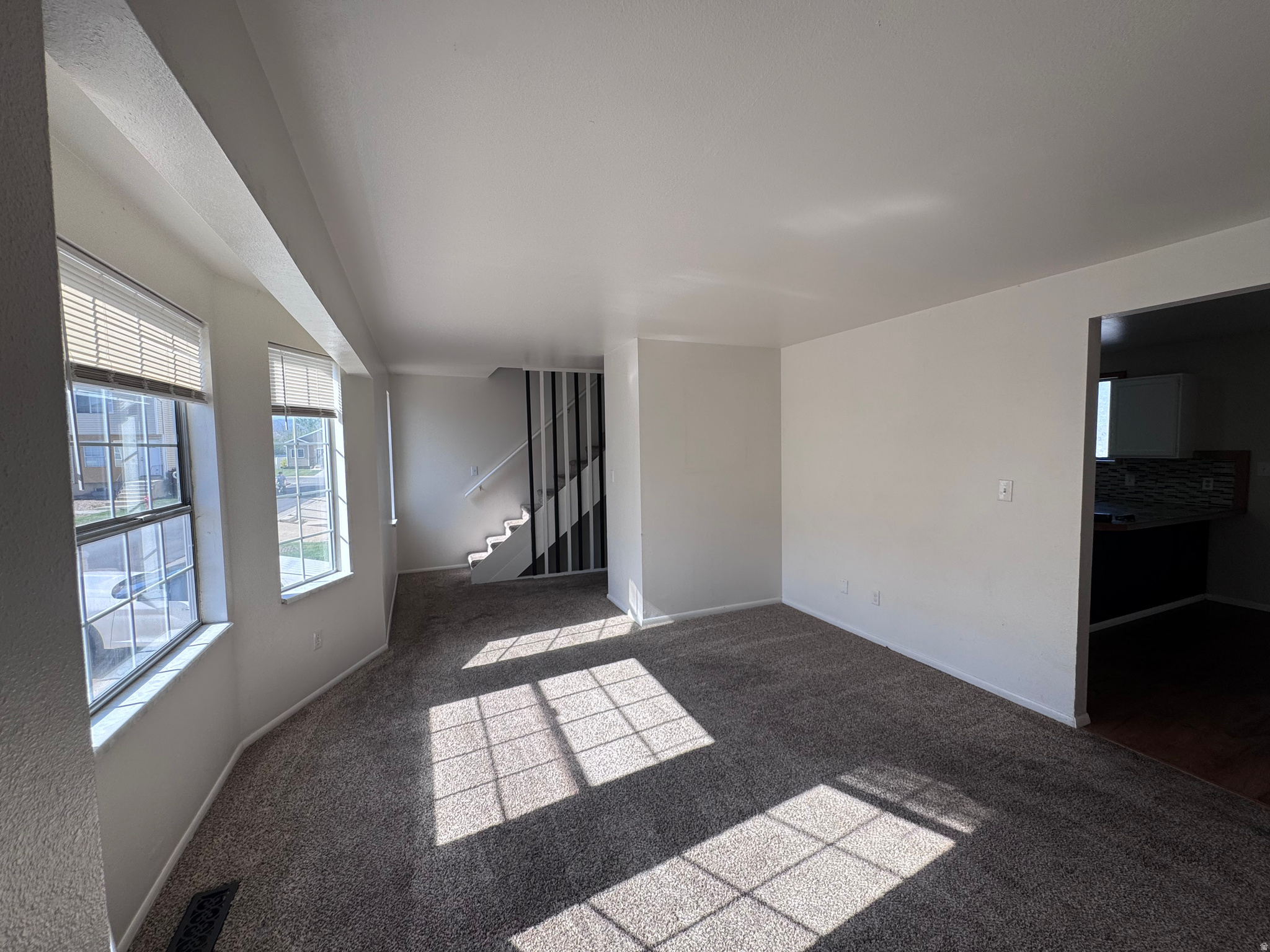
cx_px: 635
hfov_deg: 102.1
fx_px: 514
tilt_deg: -3.6
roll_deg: +0.0
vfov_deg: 85.7
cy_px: 476
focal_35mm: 14
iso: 40
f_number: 2.2
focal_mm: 2.22
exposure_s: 1/301
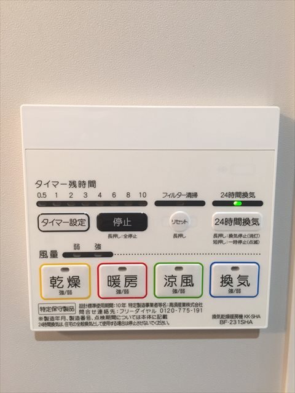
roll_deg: +0.0
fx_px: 330
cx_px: 148
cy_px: 196
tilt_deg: -7.2
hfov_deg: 48.2
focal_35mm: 29
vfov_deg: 61.7
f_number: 2.2
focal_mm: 4.15
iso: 100
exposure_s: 1/33
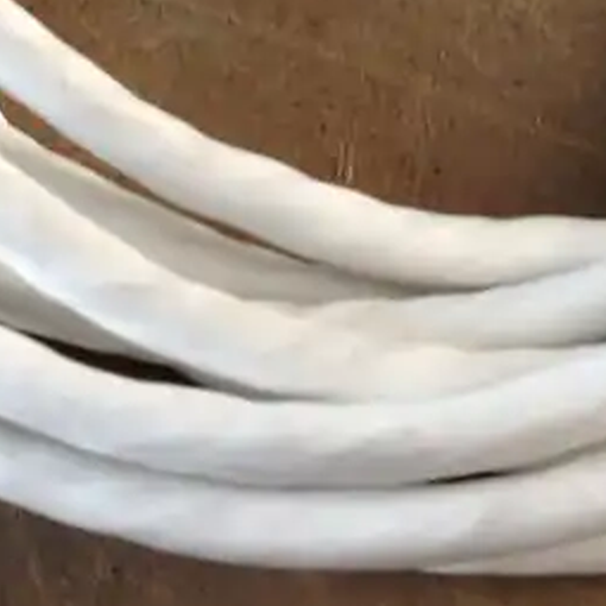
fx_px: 2397
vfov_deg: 13.8
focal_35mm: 121
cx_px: 366
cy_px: -221
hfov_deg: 14.4
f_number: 2.4
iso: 64
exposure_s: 1/20
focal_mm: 4.28
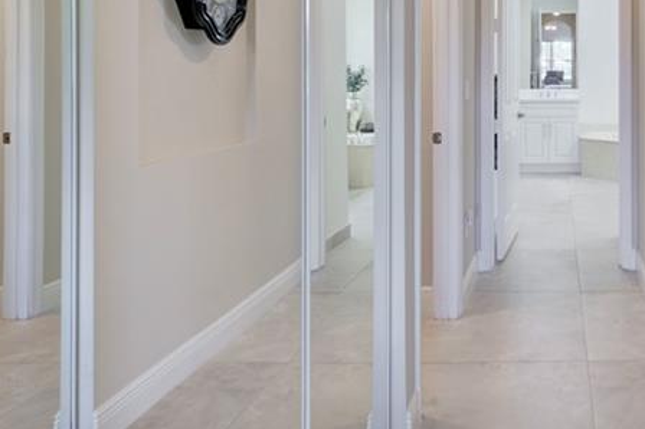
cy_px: 72
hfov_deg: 52.6
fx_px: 573
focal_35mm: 32
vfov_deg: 39.1
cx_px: 564
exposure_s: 1/50
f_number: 8
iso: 400
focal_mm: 14
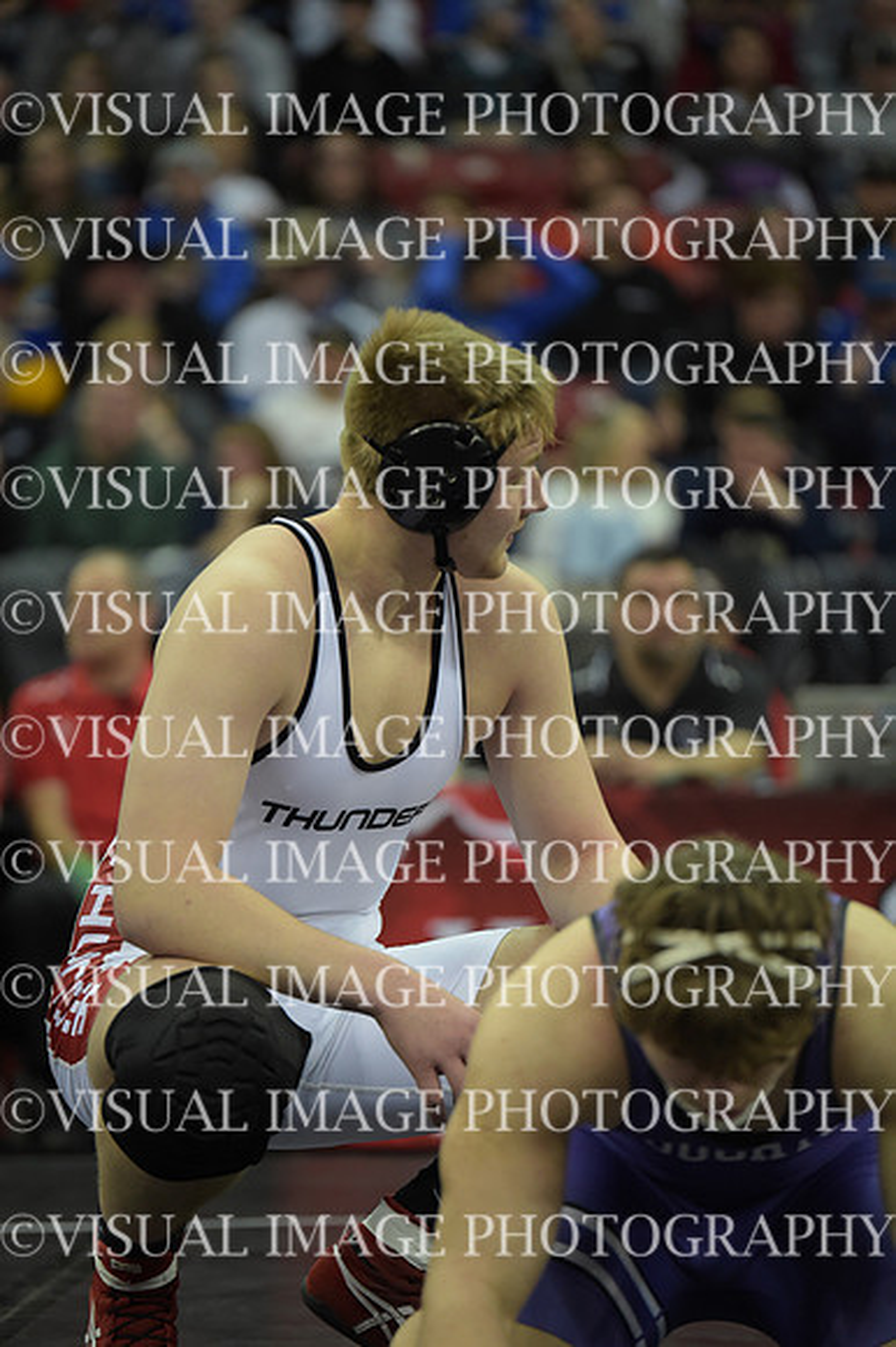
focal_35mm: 200
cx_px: 448
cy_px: 674
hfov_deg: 6.9
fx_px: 7475
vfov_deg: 10.3
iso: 4000
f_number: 2.8
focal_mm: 200
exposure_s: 1/1250
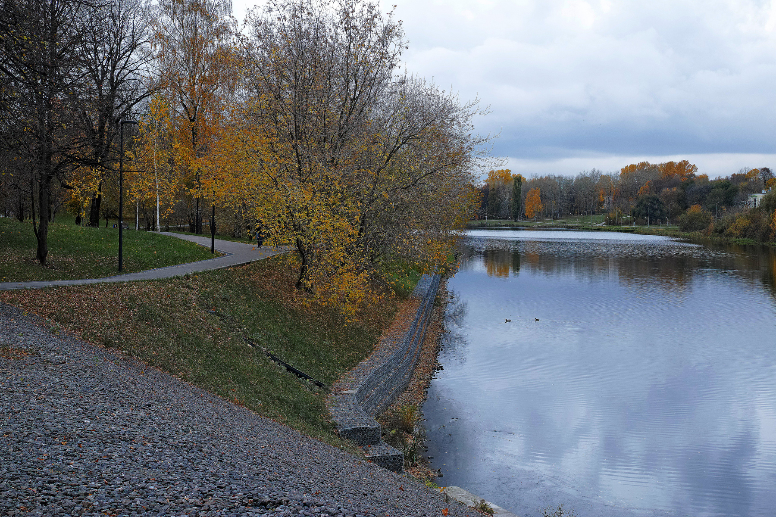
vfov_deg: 29.9
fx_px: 970
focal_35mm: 45
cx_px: 388
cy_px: 258
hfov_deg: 43.6
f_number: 4.5
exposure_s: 1/125
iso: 100
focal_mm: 30
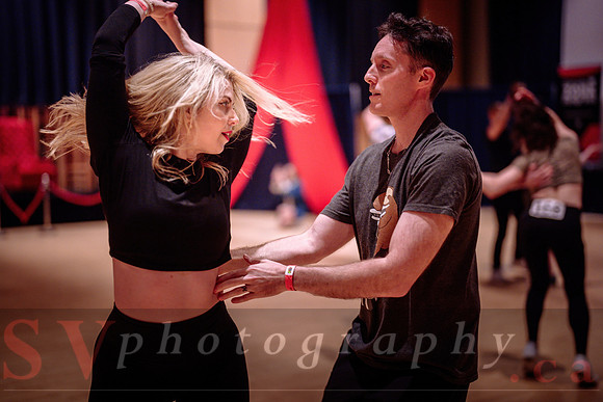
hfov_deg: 39.6
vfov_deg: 27.0
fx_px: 838
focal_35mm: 50
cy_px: 201
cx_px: 302
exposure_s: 1/250
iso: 1600
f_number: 1.2
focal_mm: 50
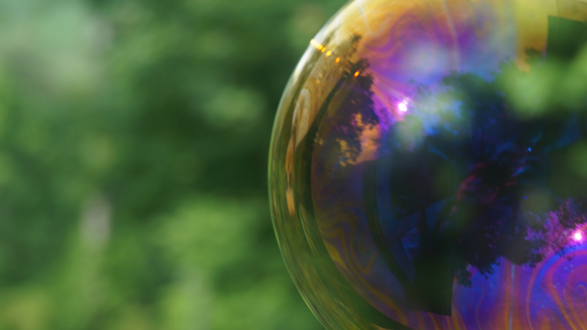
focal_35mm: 77
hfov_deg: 27.4
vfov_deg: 15.7
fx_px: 1198
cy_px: 168
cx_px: 375
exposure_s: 1/100
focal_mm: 38
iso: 100
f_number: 5.6
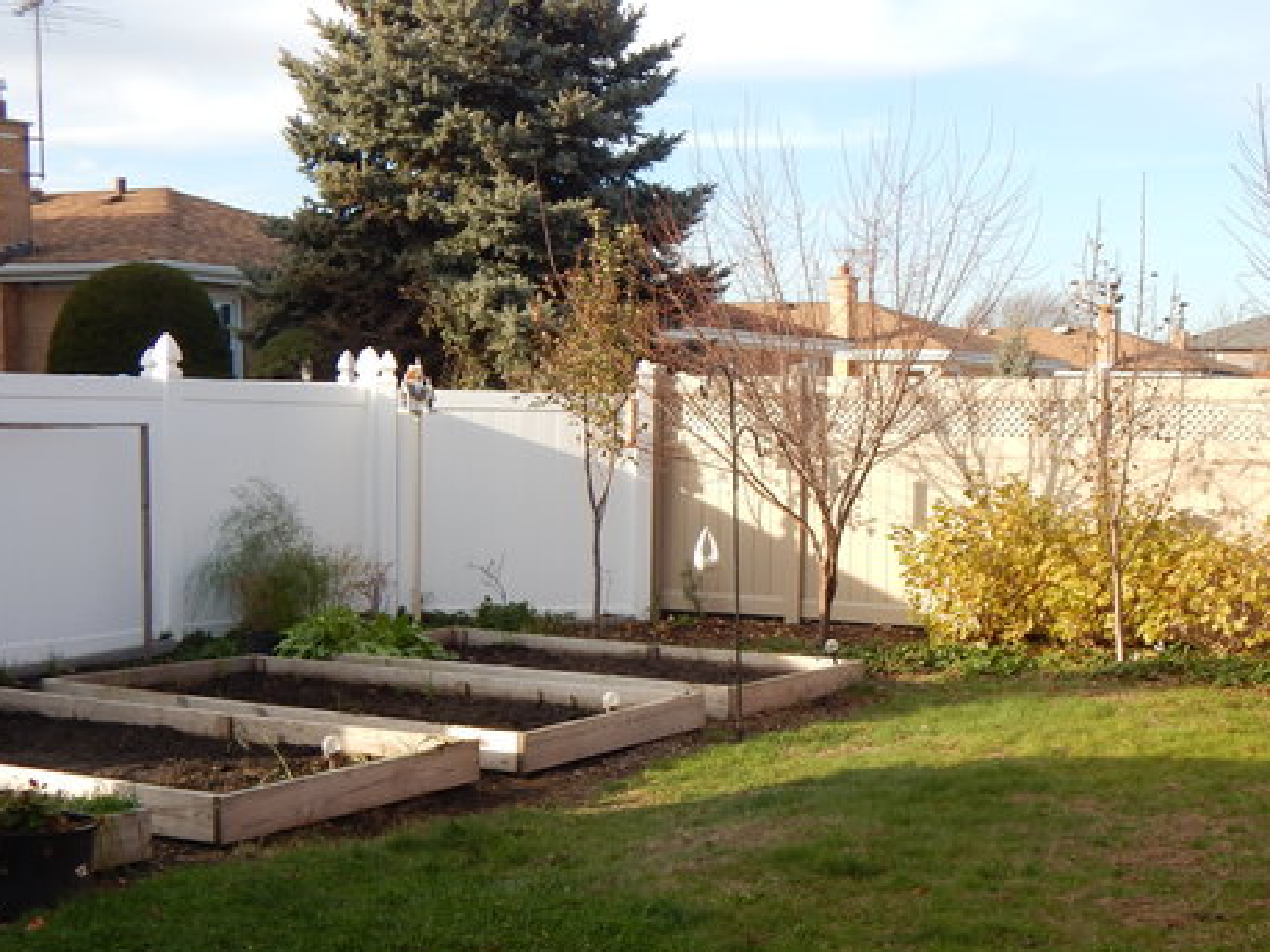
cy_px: 659
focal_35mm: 53
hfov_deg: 35.7
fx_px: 1944
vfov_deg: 27.3
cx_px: 872
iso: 125
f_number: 3.4
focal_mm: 6.8
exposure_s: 1/500
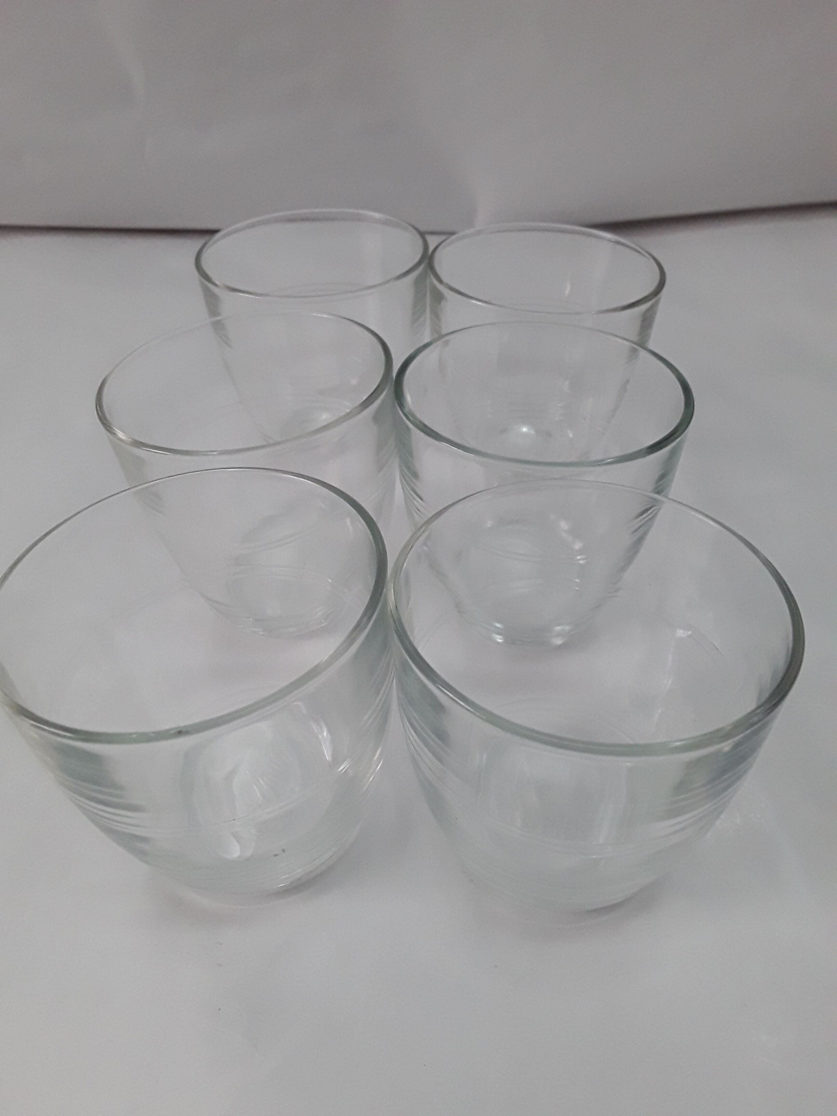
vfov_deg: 65.3
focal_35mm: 27
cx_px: 418
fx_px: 870
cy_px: 558
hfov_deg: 51.4
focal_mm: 2.91
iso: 160
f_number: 1.9
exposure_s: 1/33
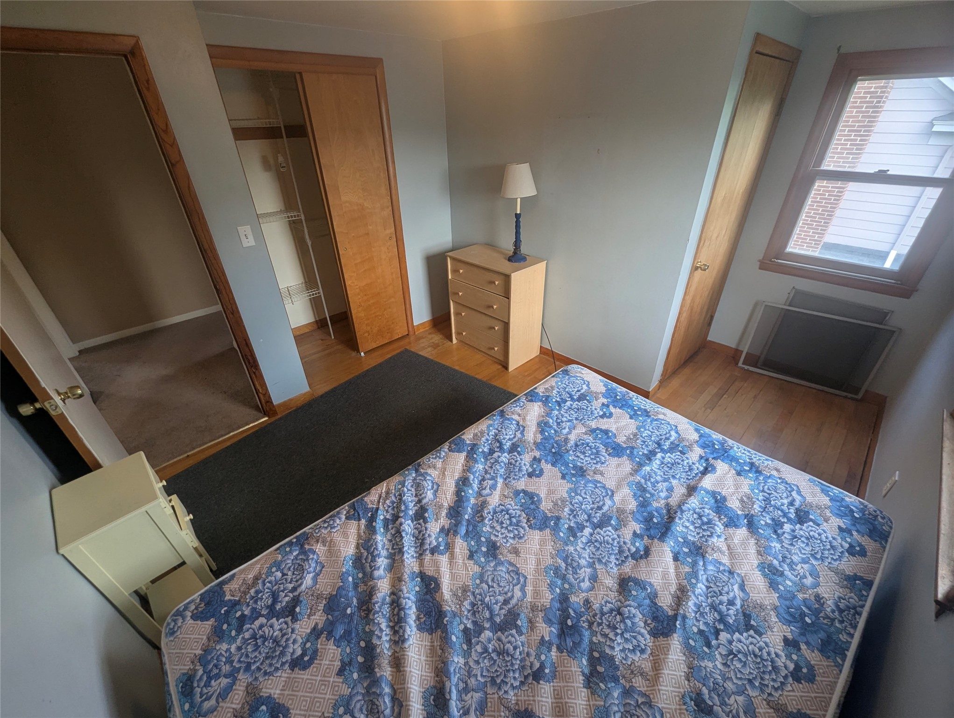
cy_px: 359
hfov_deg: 106.1
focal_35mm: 13
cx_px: 477
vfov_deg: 90.1
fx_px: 359
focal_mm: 1.95
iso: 49
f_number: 2.2
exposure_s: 1/60
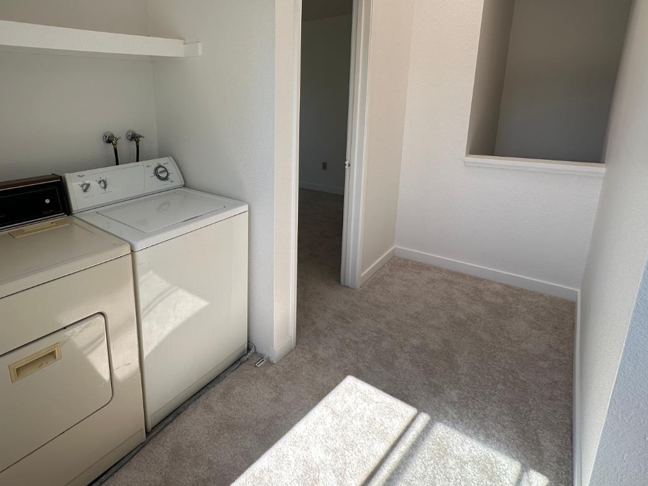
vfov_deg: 65.0
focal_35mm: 20
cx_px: 231
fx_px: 374
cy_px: 180
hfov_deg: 79.8
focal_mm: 2.22
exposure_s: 1/322
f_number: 2.2
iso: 40
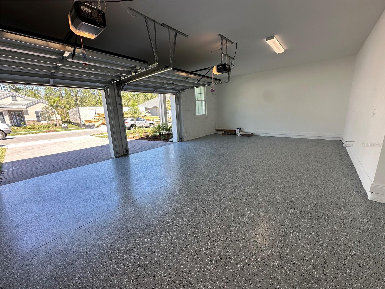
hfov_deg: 102.1
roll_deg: +1.6
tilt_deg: -12.0
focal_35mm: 14
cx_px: 192
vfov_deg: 85.7
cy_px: 144
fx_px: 156
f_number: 2.2
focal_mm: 2.22
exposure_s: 1/200
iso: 40
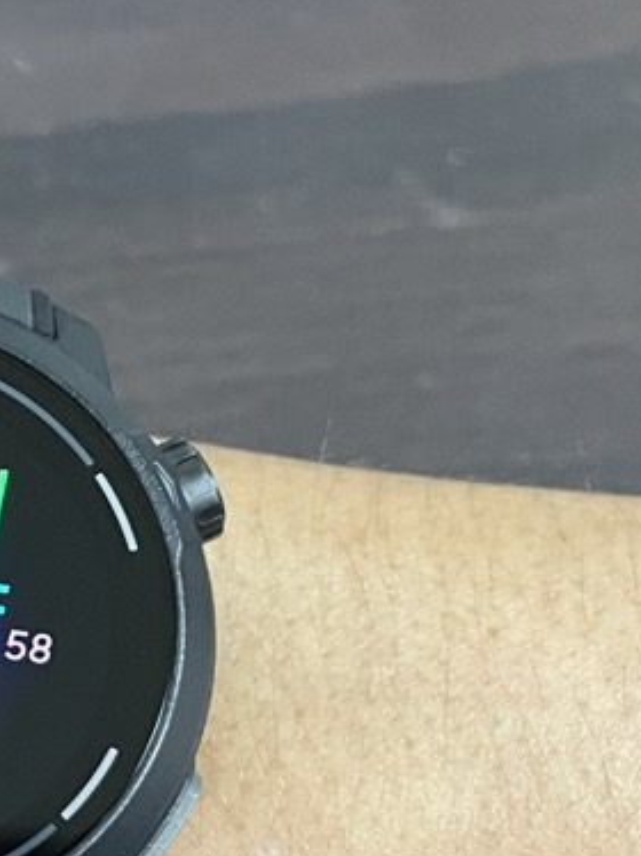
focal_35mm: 89
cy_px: 611
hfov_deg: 15.3
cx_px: -332
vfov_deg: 21.9
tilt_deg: -54.5
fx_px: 2200
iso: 500
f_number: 1.6
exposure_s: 1/60
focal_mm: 5.1
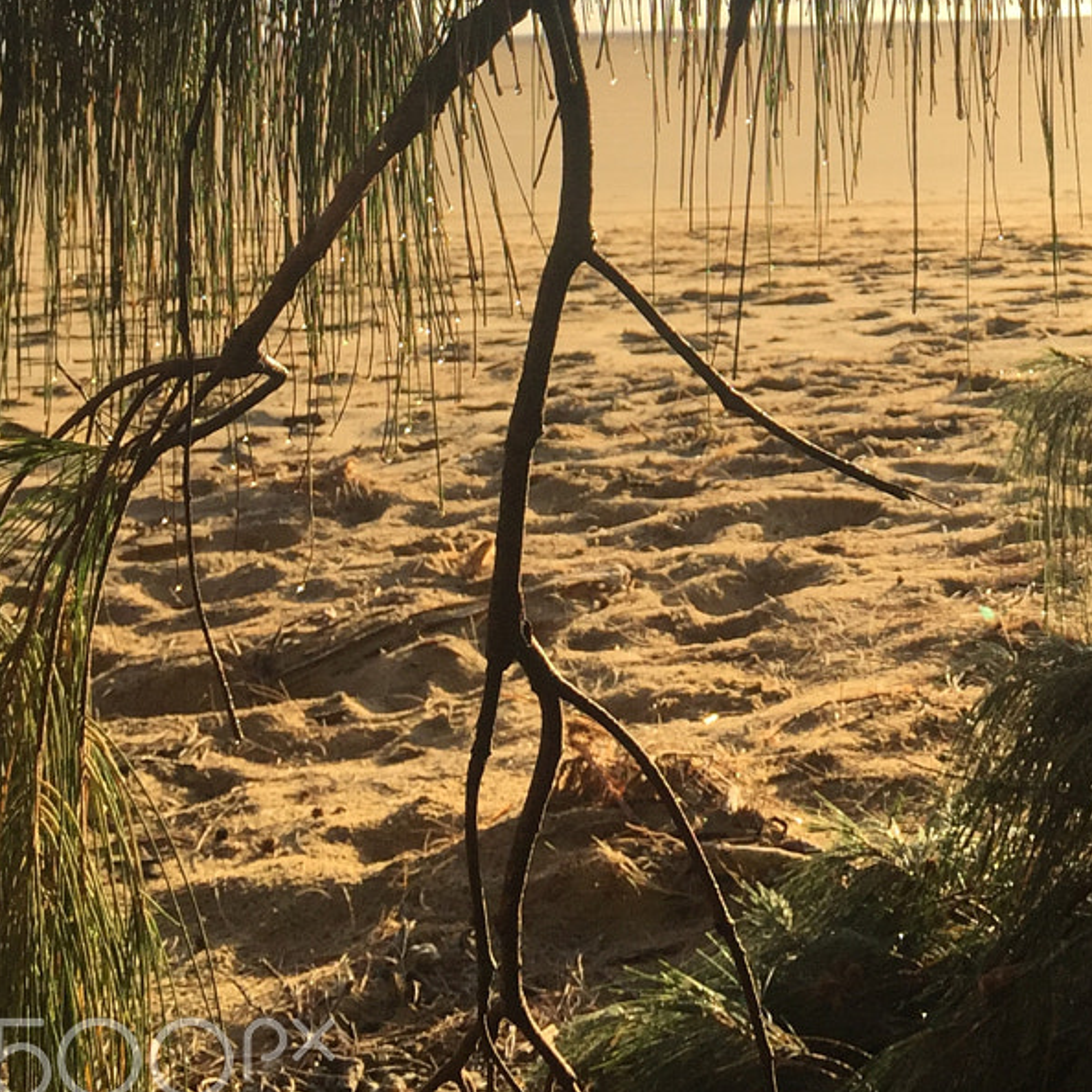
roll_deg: +2.3
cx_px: 982
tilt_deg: -0.6
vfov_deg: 23.2
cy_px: -169
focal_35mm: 69
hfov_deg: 24.3
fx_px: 2463
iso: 32
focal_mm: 4.15
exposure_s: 1/920
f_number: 2.2
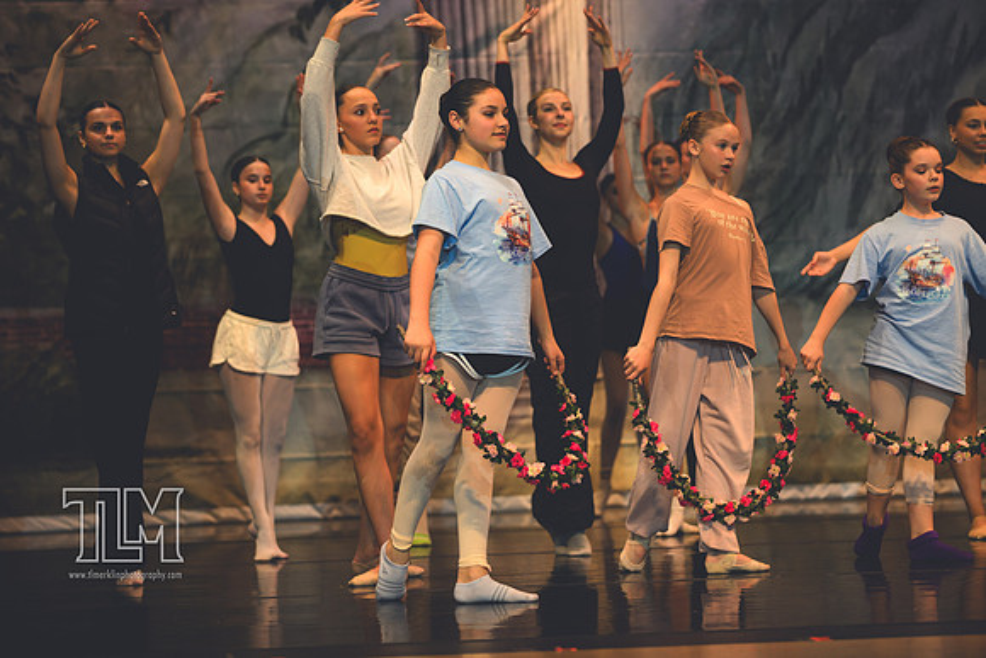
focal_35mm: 100
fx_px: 2739
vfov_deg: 13.7
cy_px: 329
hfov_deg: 20.4
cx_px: 493
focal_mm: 100
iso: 640
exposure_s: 1/500
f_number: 2.8
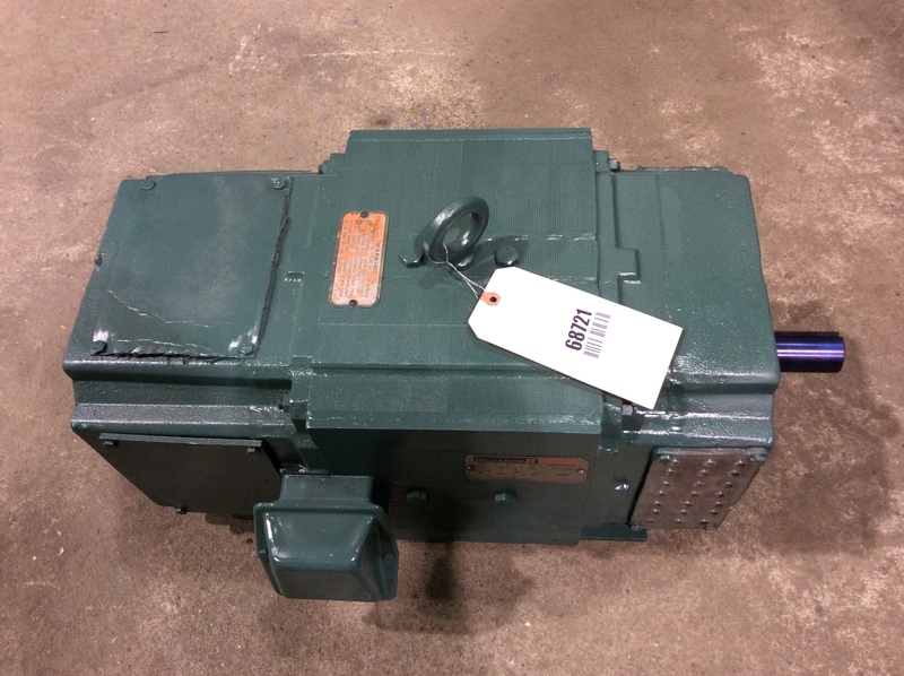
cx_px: 452
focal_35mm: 33
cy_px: 338
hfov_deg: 55.4
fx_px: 861
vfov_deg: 42.9
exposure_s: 1/24
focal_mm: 3.3
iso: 100
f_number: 2.4
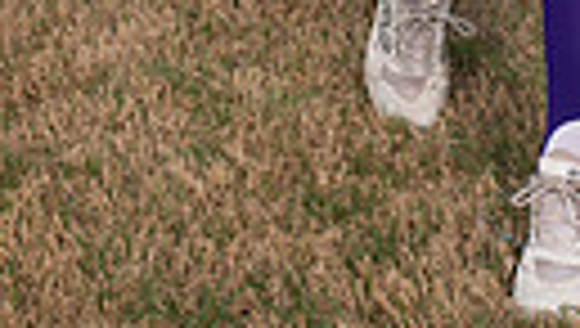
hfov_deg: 14.0
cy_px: -625
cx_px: 409
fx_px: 2356
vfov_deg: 7.2
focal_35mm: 153
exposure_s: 1/320
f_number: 6.3
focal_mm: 42
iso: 320
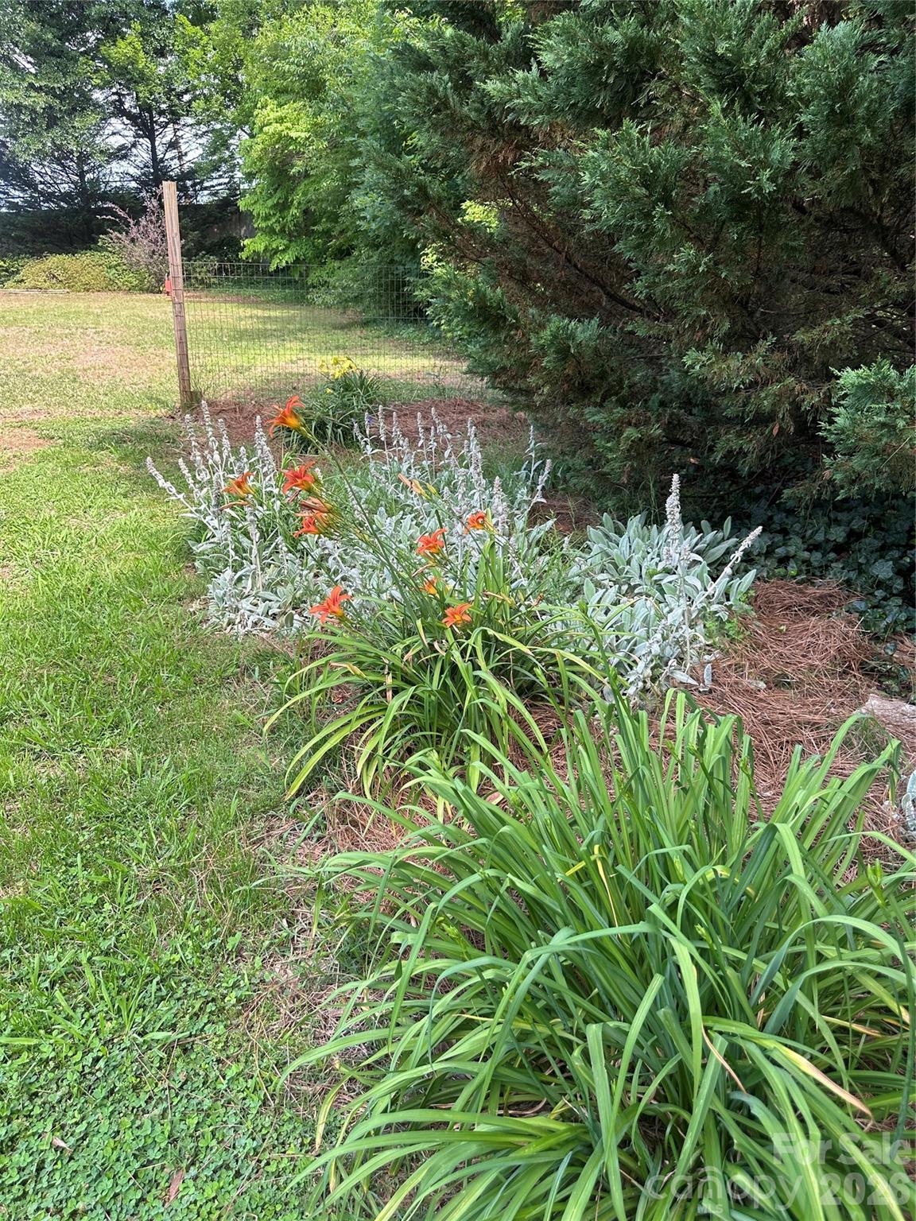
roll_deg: -1.1
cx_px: 458
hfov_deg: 56.8
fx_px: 847
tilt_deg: -21.7
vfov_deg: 71.6
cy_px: 610
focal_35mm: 24
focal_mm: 6.86
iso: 80
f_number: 1.78
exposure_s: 1/312
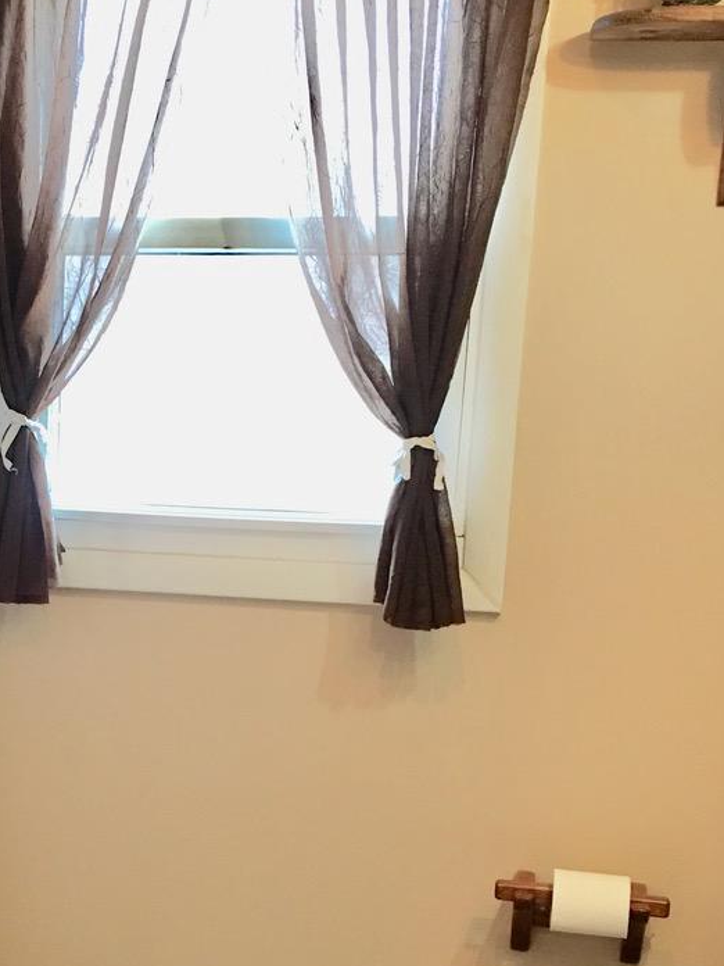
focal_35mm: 64
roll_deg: -1.3
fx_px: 1785
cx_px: -49
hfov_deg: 21.8
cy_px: 698
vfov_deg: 29.9
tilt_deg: -11.8
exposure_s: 1/15
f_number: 2.2
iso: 64
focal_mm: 4.15
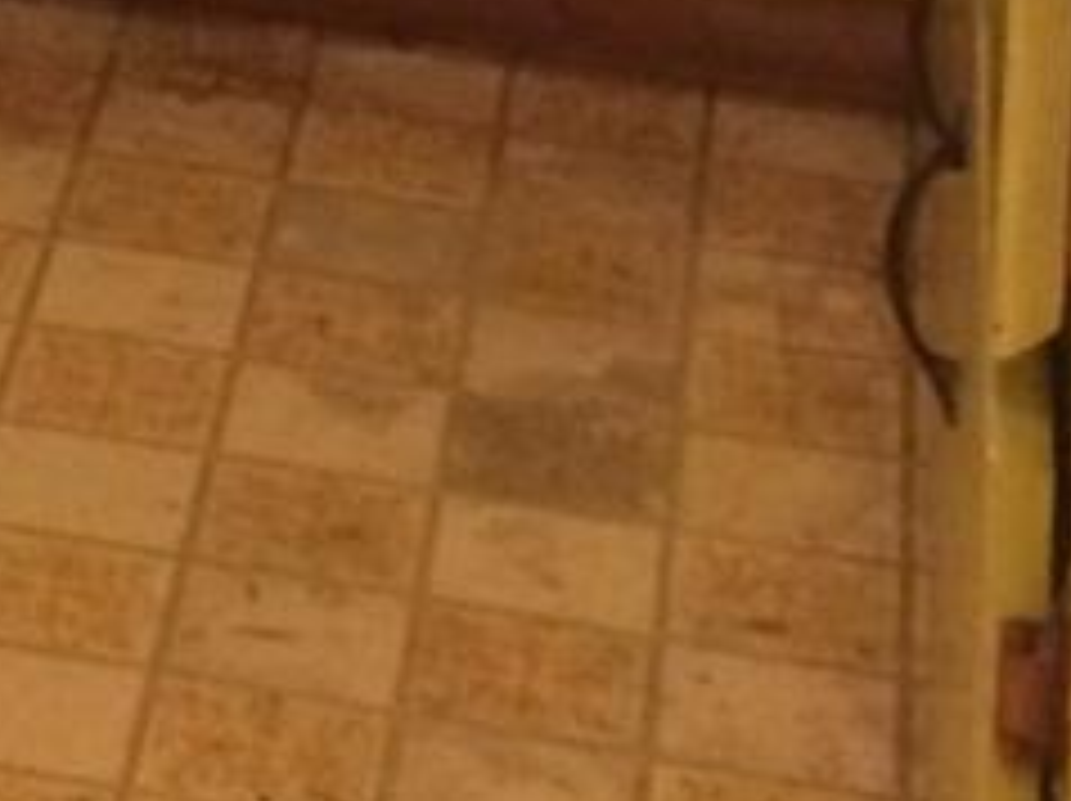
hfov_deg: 10.1
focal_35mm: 183
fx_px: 5656
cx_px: -981
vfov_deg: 7.1
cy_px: -1683
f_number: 2.2
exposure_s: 1/30
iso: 320
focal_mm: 4.15
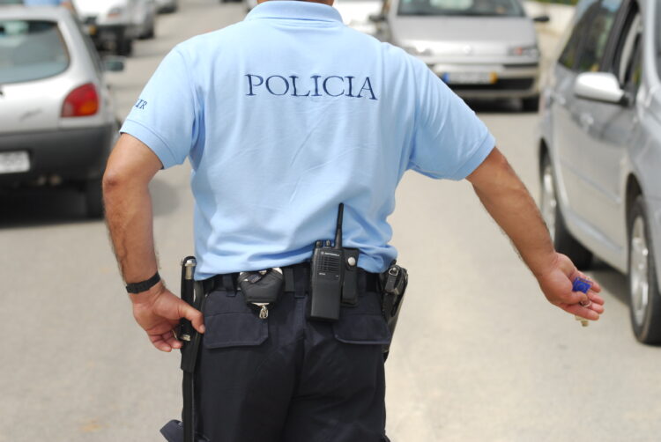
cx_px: 330
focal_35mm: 142
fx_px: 2619
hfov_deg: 14.4
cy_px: 221
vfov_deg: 9.7
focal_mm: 95
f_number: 5
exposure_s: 1/2000
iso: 400
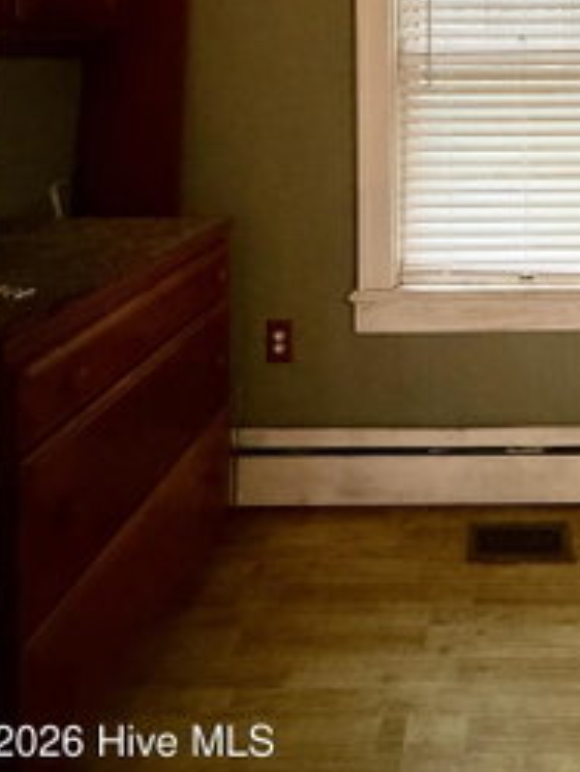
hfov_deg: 46.7
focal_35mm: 27
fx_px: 603
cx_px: 515
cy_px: 65
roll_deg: +0.0
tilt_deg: +1.4
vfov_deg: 55.7
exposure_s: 1/60
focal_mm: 2.22
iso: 400
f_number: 2.2
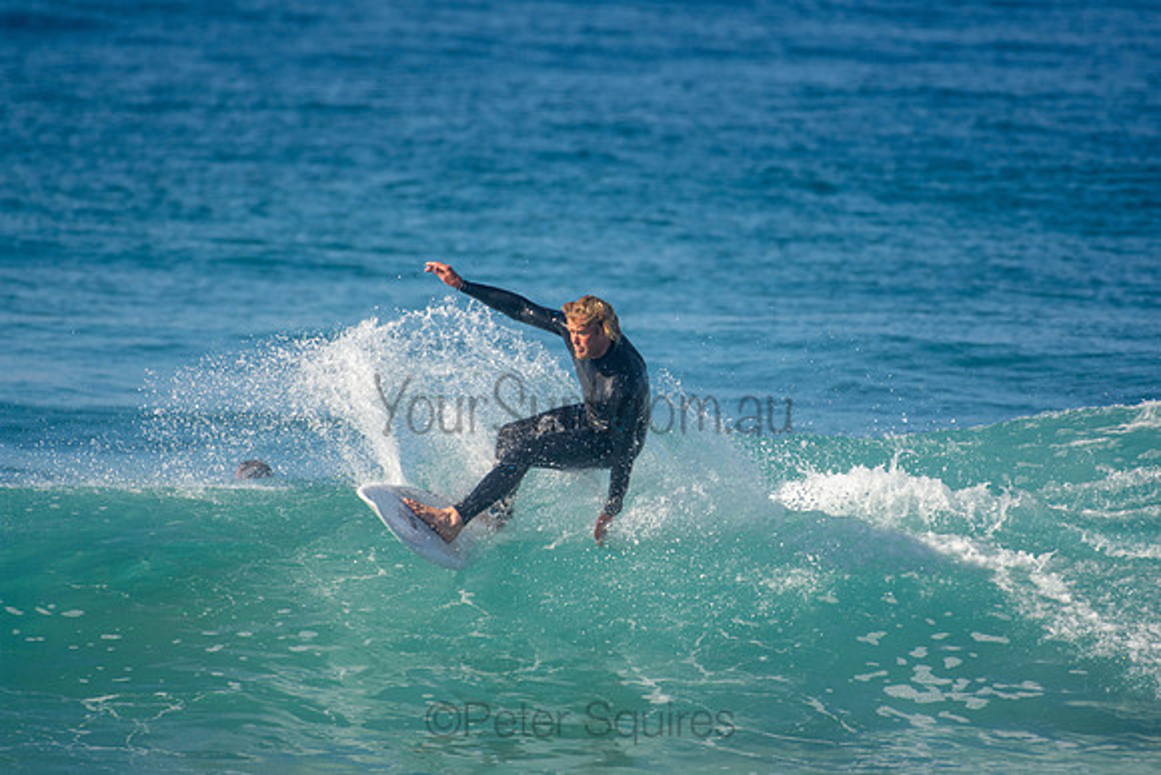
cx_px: 580
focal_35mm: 750
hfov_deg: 2.7
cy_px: 388
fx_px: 24192
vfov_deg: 1.8
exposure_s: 1/1600
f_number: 5.6
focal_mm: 500
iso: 250
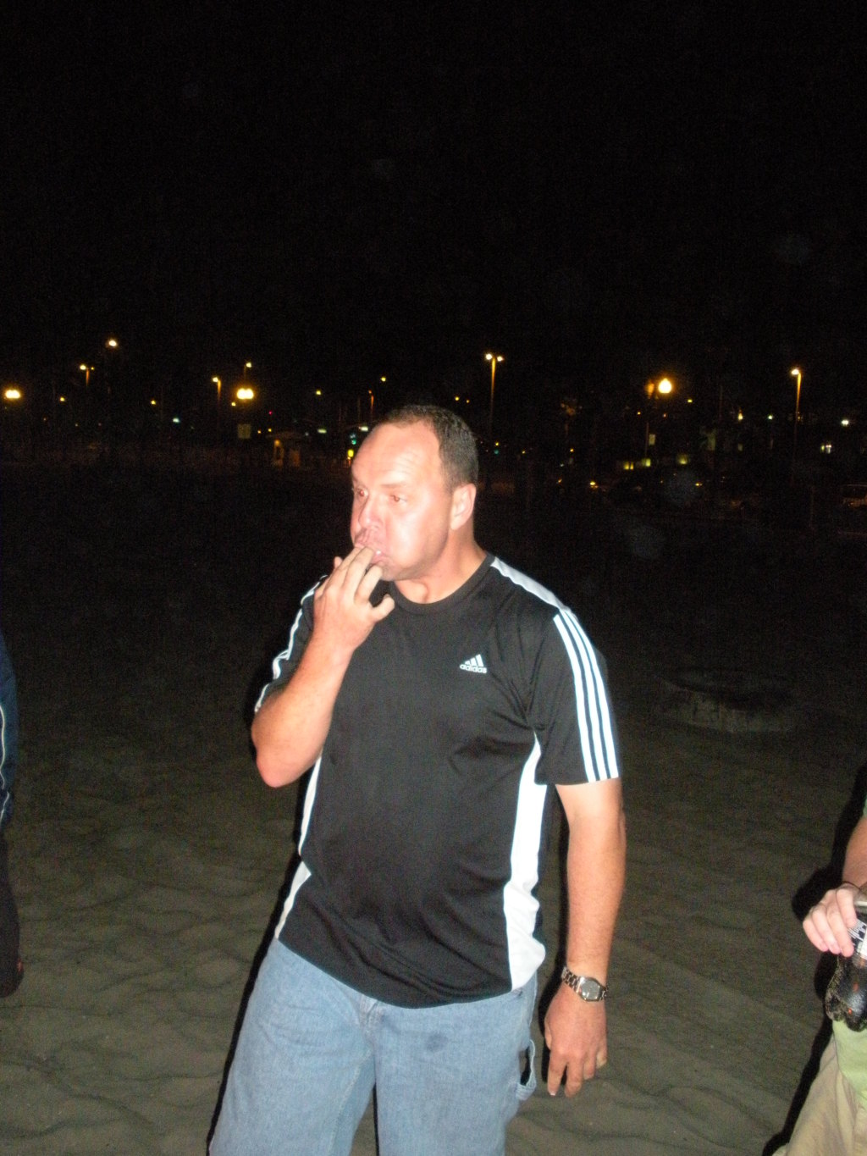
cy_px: 578
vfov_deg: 51.4
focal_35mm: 36
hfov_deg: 39.7
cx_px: 434
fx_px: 1202
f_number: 3.5
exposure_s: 1/60
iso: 774
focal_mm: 6.3
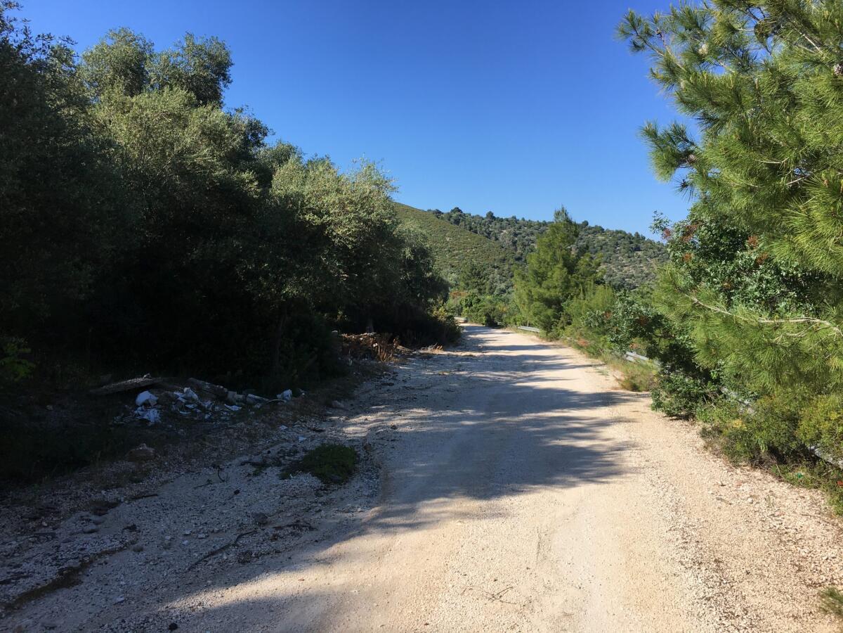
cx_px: 422
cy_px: 316
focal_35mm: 29
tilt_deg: -2.7
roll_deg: -2.1
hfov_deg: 61.7
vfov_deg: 48.2
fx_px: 706
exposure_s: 1/1282
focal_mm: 4.15
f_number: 2.2
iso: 25
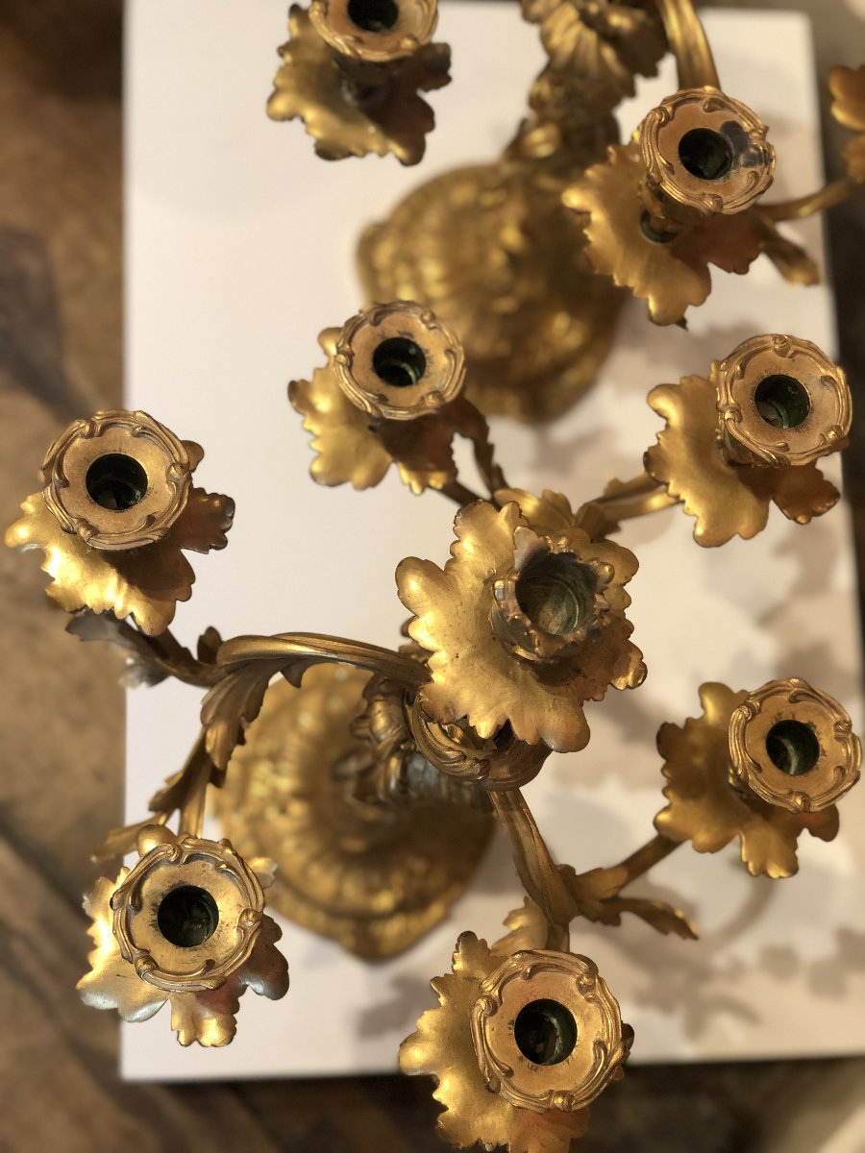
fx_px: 1733
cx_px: 432
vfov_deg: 36.8
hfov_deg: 28.0
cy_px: 576
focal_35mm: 52
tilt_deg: -74.4
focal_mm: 6
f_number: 2.4
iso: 100
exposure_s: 1/50
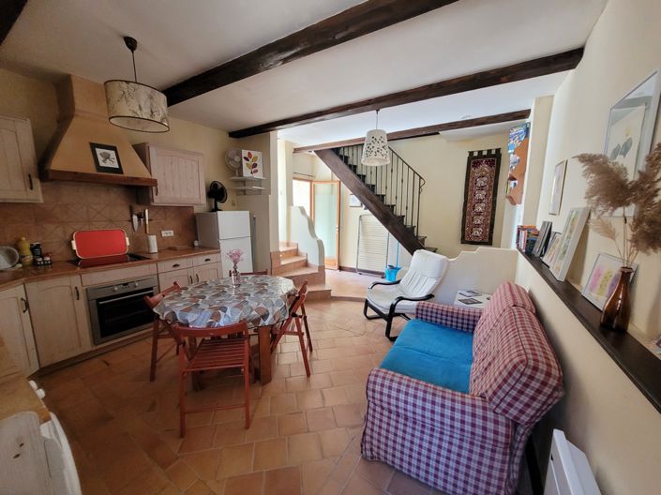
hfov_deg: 106.2
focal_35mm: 13
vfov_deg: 89.9
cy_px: 248
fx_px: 248
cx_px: 330
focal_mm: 1.74
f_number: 2.2
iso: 200
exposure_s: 1/50
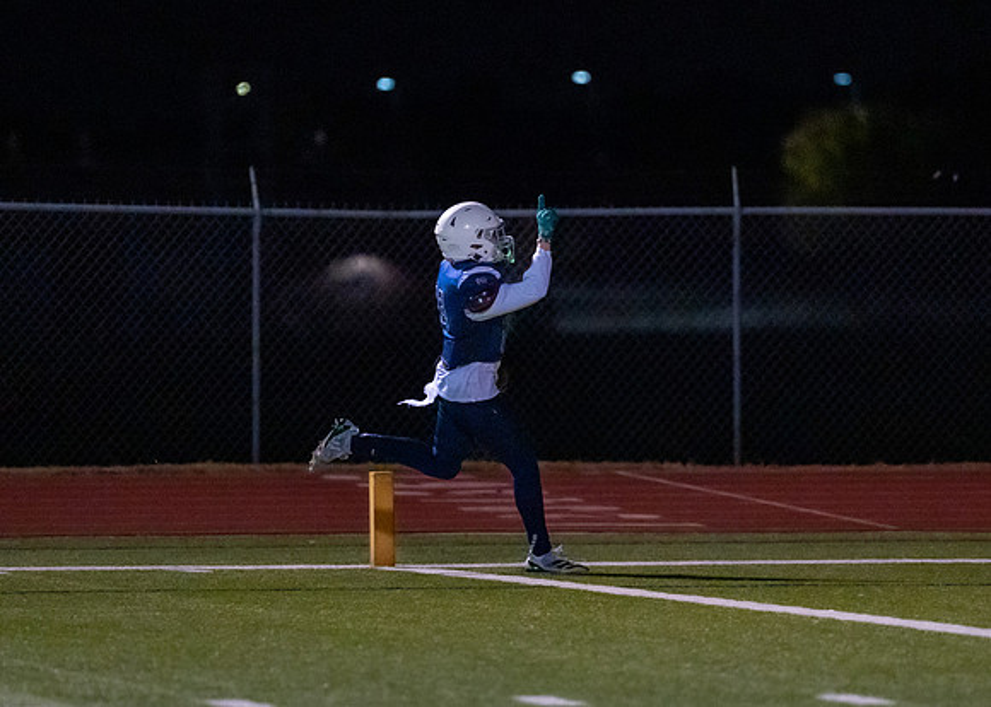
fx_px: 11419
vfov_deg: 3.5
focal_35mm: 406
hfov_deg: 5.0
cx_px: 558
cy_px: 365
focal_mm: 200
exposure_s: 1/1250
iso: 5000
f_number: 2.8
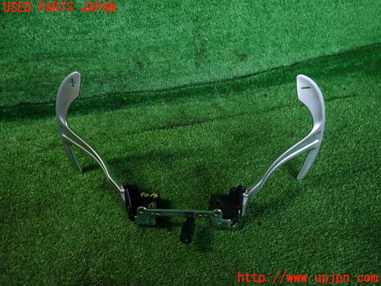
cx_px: 190
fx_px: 275
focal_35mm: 25
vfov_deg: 54.9
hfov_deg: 69.4
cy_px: 143
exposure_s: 1/30
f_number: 2
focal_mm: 4.5
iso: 250
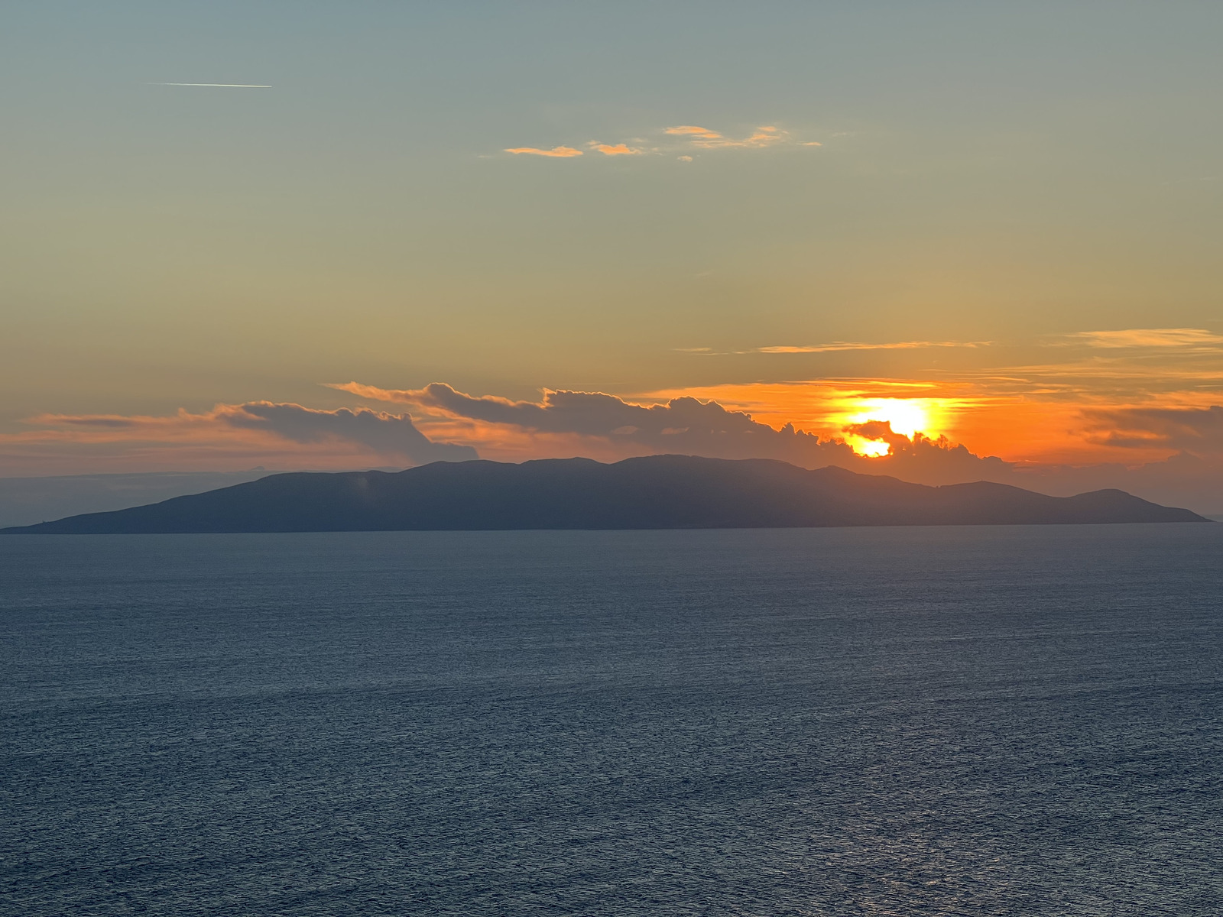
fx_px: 2720
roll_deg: +0.6
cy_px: 458
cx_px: 612
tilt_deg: +0.8
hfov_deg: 25.3
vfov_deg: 19.1
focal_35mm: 77
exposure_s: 1/368
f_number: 2.8
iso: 32
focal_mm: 9
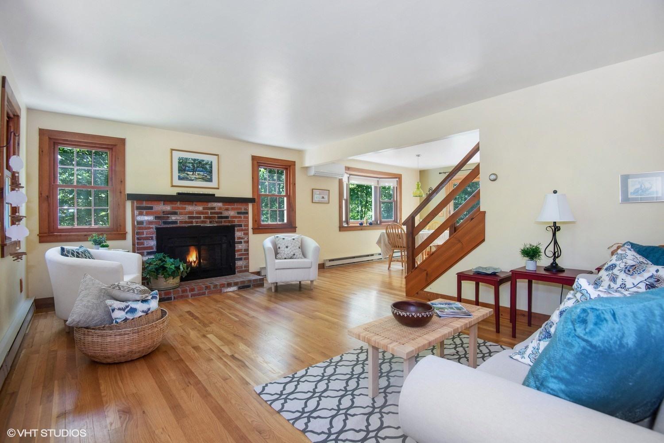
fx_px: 295
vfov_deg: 73.8
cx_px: 332
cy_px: 222
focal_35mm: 16
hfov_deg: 96.7
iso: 200
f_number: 8
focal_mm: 16
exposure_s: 1/3
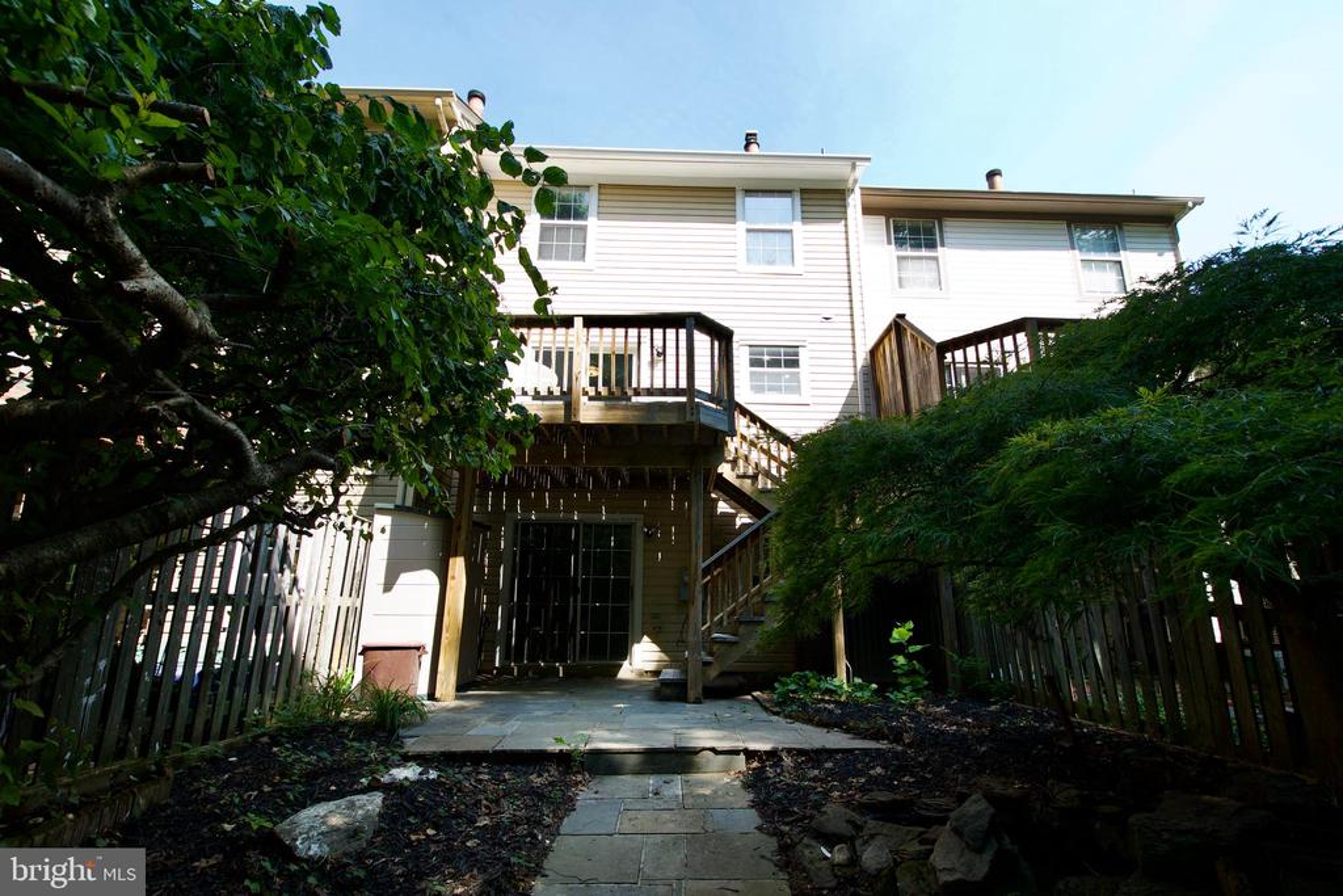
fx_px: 560
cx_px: 672
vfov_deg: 77.3
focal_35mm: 15
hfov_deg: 100.4
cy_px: 448
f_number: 7.1
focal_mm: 10
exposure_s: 1/800
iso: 1250
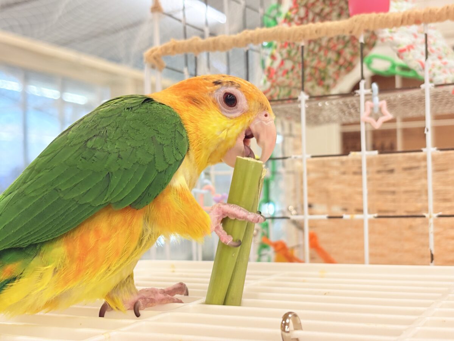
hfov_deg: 36.8
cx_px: 227
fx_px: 682
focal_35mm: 52
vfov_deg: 28.0
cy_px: 170
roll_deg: +3.3
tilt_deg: +2.1
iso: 125
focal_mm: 5.96
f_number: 1.6
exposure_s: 1/100
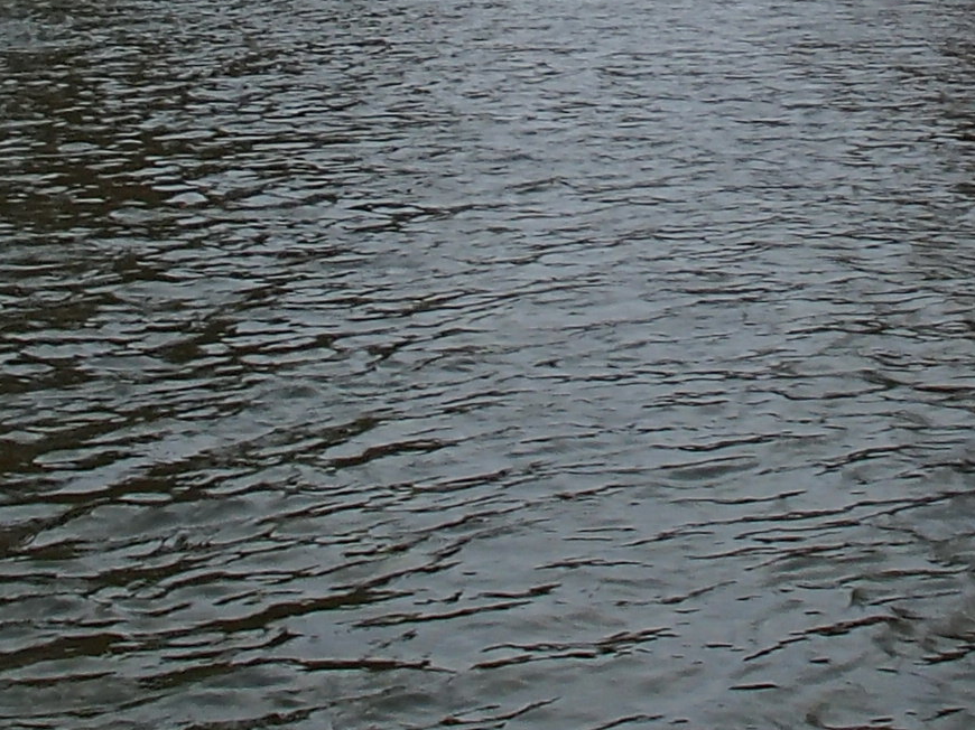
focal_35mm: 103
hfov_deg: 19.0
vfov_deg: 13.7
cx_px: 726
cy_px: -255
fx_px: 2900
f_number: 11
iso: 100
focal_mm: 5
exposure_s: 1/125
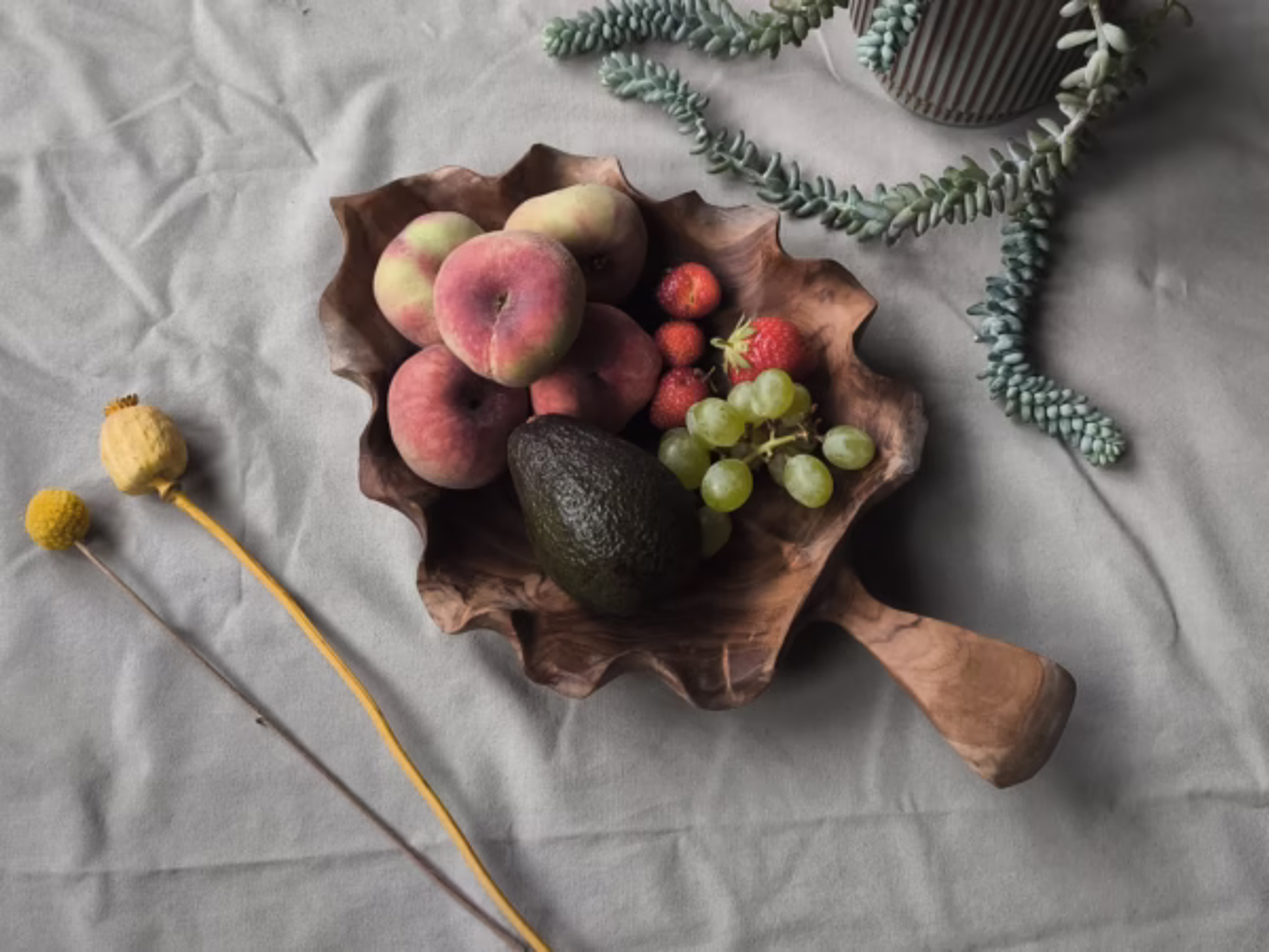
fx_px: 1613
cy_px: 476
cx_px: 634
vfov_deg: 32.9
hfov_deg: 42.9
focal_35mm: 44
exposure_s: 1/640
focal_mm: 6.92
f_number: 1.9
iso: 200
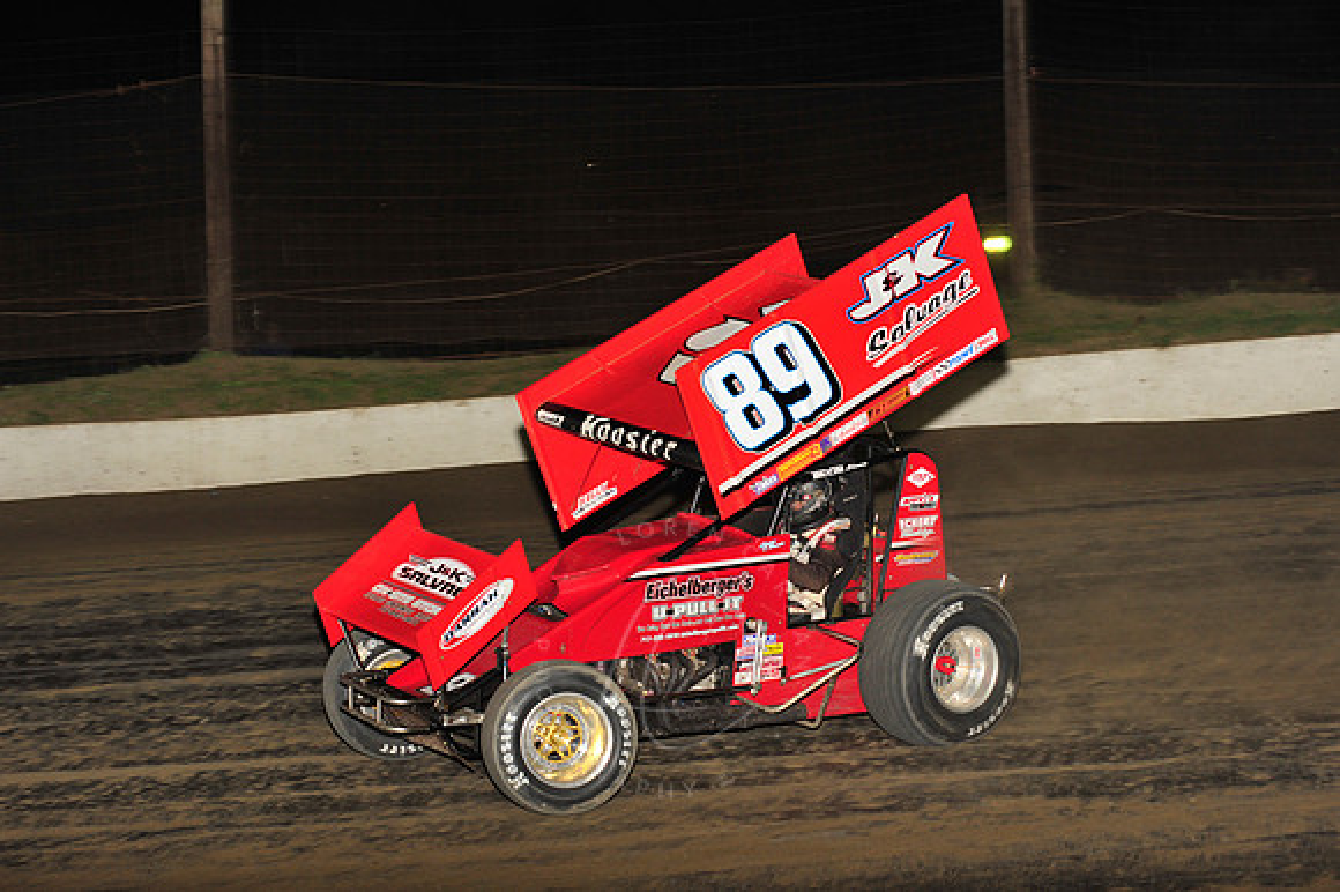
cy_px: 446
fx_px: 3199
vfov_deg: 15.9
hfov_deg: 23.7
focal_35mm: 86
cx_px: 670
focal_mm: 86
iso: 800
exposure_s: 1/320
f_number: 6.3
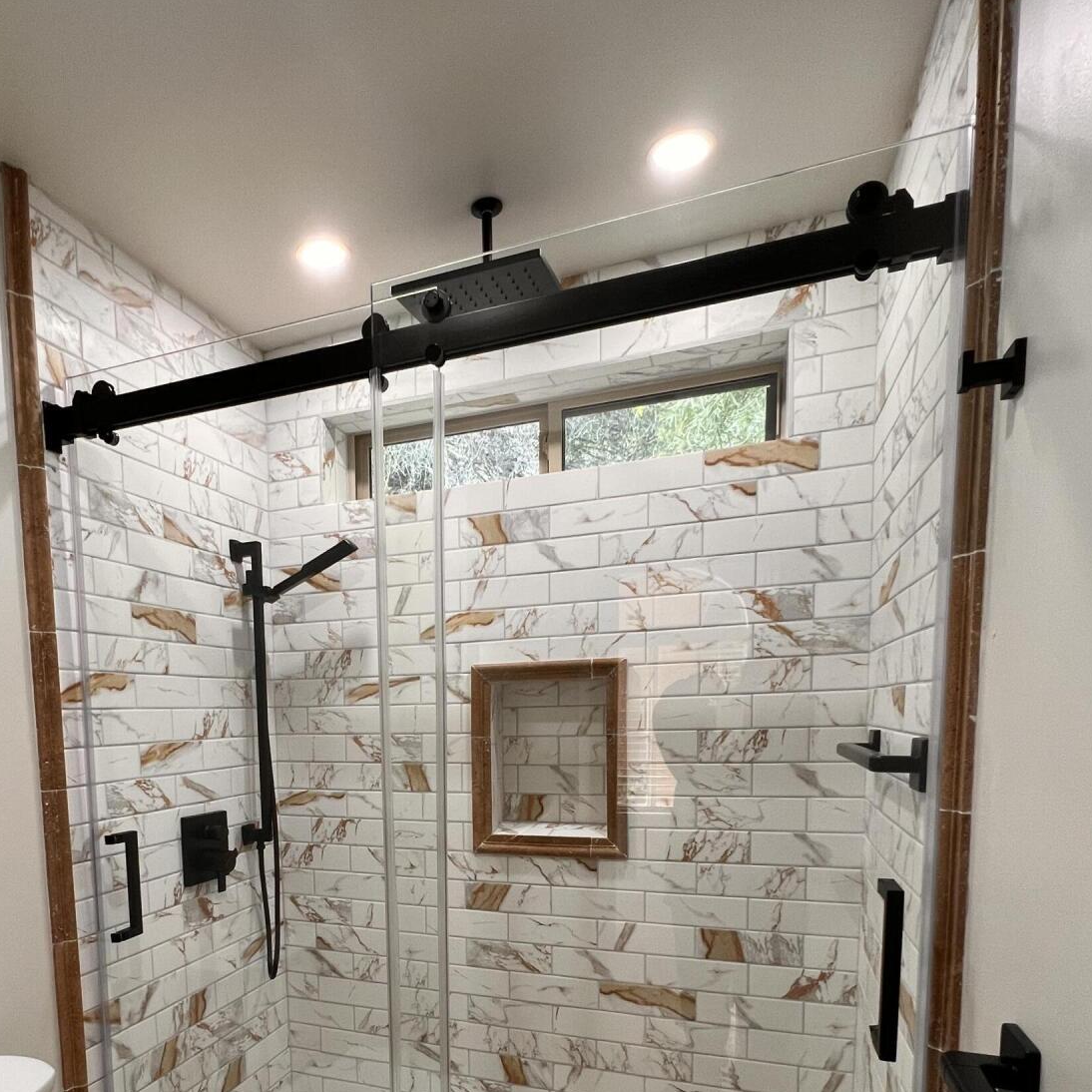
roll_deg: +1.8
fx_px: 749
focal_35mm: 21
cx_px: 385
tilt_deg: -5.7
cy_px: 802
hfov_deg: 70.5
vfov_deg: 68.1
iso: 160
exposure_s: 1/120
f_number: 1.8
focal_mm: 1.57
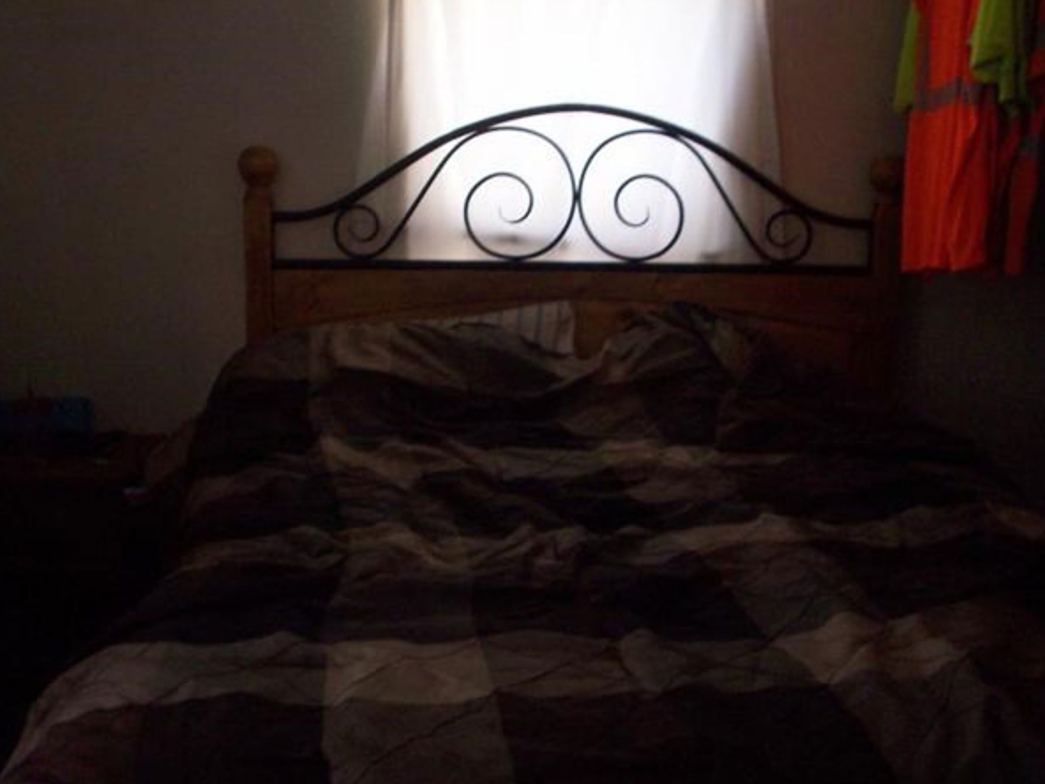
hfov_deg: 46.8
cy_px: 415
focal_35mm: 40
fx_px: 1208
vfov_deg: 35.9
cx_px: 489
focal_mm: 6.2
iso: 200
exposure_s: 1/8
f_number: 2.8
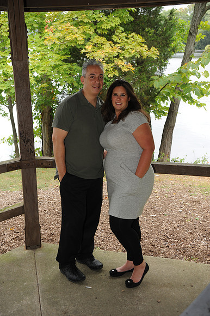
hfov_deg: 28.0
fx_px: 420
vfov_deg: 41.1
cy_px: 158
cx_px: 105
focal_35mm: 48
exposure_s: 1/200
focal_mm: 48
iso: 500
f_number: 5.6
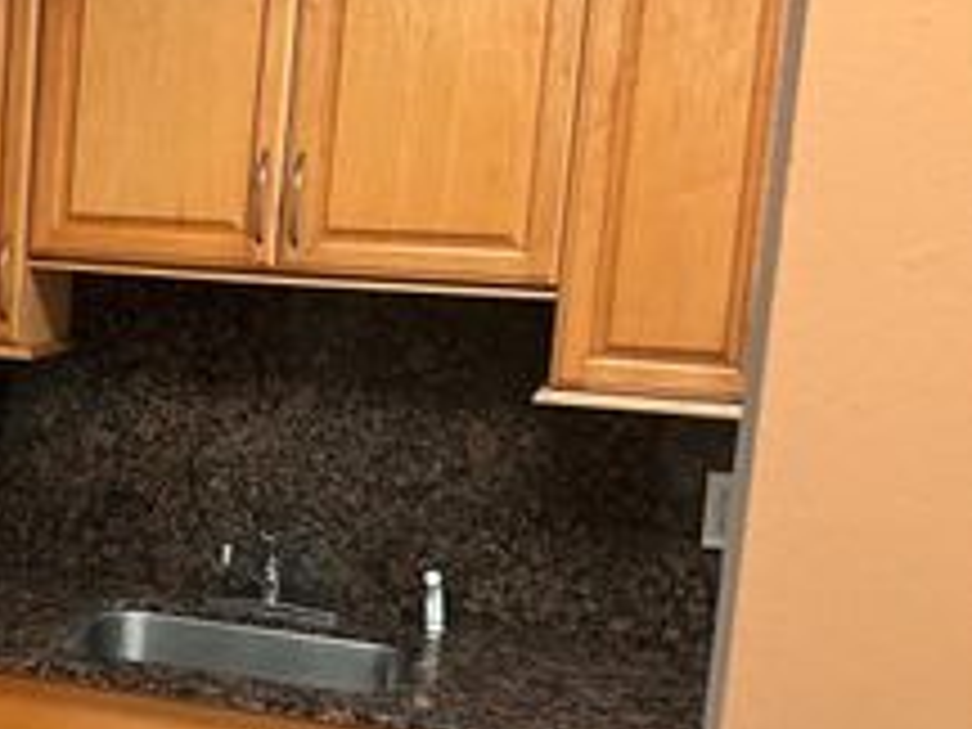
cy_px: 461
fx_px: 1881
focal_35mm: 67
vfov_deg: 21.9
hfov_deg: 26.3
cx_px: -140
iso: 100
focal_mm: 3
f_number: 1.8
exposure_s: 1/60
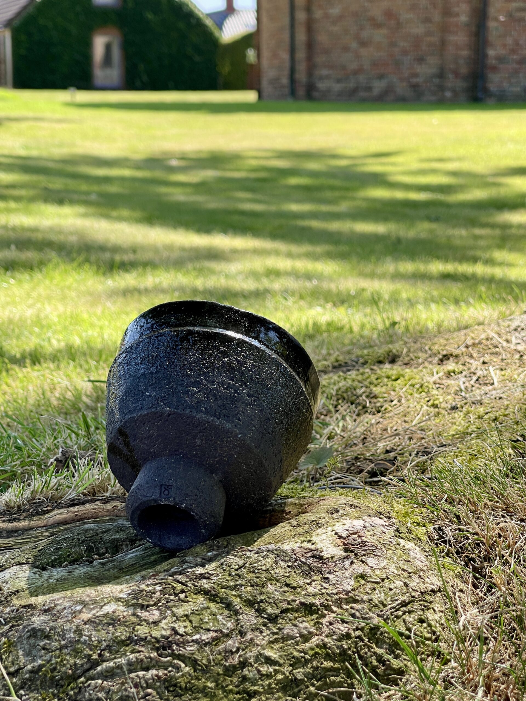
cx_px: 263
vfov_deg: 30.3
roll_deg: -0.3
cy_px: 350
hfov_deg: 22.9
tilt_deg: -10.8
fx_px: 1297
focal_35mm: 64
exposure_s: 1/252
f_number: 2.2
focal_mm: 7.5
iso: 20
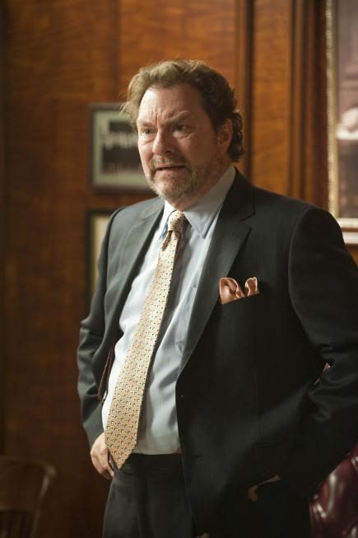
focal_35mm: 170
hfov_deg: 8.1
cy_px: 269
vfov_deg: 12.1
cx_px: 179
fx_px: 2537
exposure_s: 1/125
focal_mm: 170
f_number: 3.5
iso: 3200
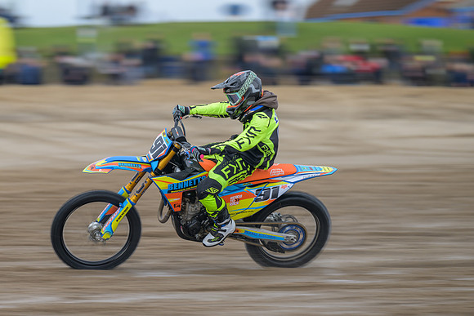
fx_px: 3332
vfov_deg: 5.4
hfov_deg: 8.1
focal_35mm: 253
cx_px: 187
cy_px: 166
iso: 100
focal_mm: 200
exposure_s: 1/125
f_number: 4
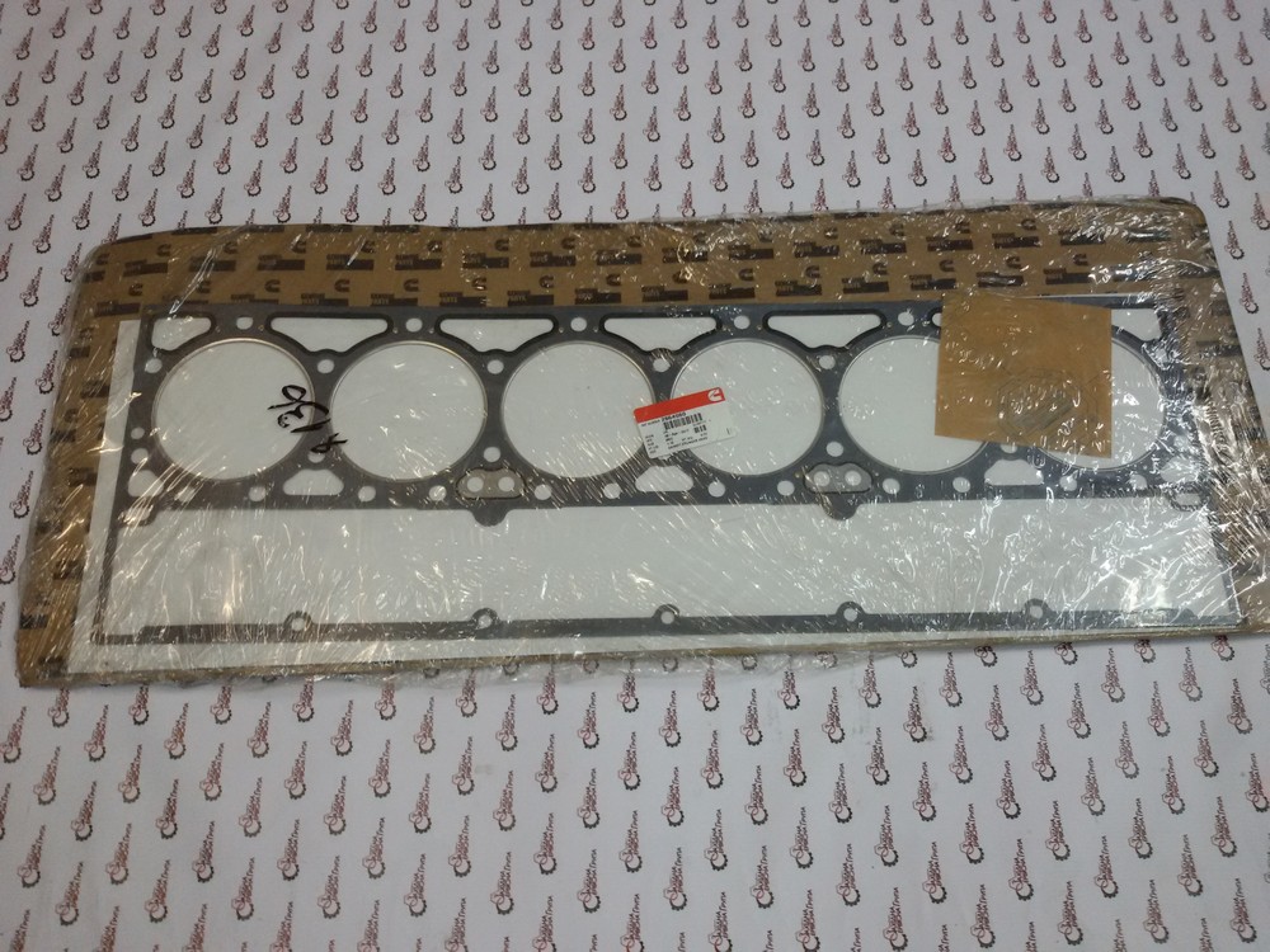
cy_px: 476
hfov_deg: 58.4
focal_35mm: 31
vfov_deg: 45.4
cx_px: 635
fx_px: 1137
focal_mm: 2.93
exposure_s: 1/33
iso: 125
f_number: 2.4
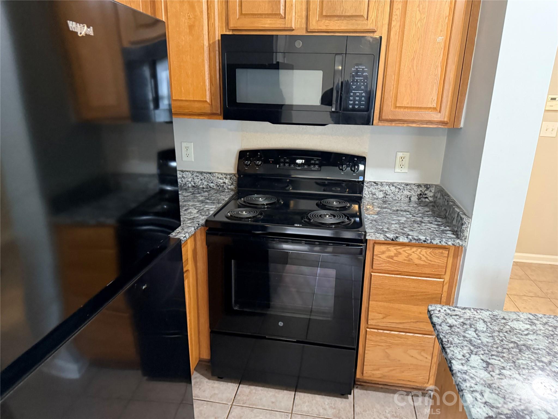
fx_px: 387
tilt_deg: -20.8
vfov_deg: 56.8
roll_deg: -0.2
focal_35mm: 24
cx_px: 279
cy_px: 210
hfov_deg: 71.6
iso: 800
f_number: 1.78
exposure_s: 1/42
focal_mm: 6.76
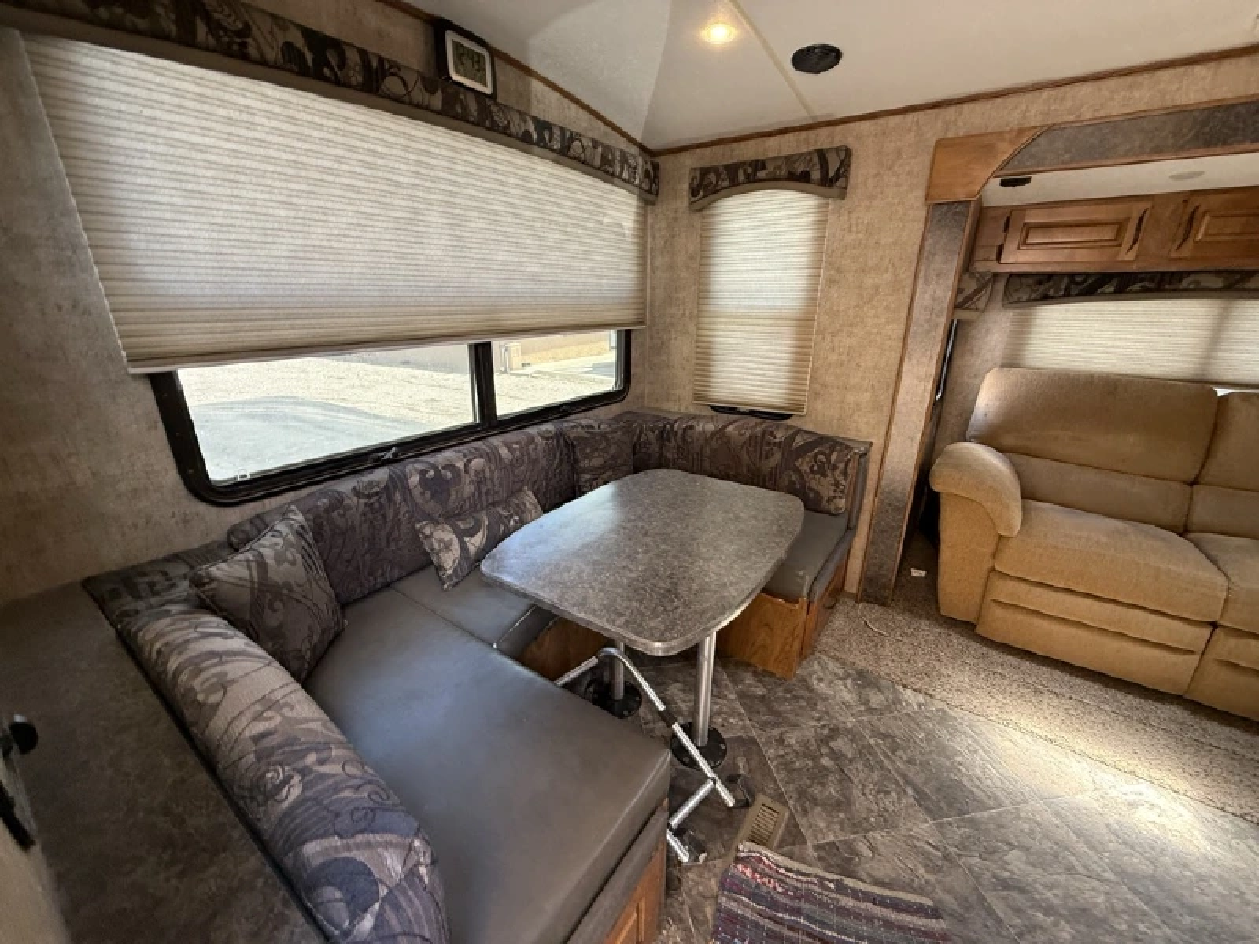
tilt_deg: -21.4
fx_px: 509
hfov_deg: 102.1
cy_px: 472
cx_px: 630
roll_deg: +0.1
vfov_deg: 85.7
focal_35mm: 14
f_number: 2.2
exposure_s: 1/99
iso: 250
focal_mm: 2.22
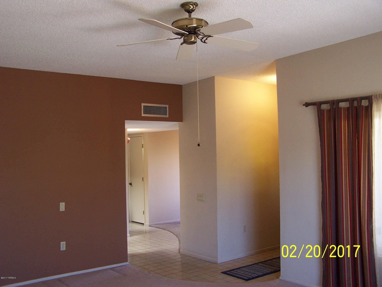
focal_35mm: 38
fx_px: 419
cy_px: 144
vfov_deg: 37.7
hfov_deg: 49.0
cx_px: 191
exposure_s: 1/10
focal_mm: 6.3
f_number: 2.8
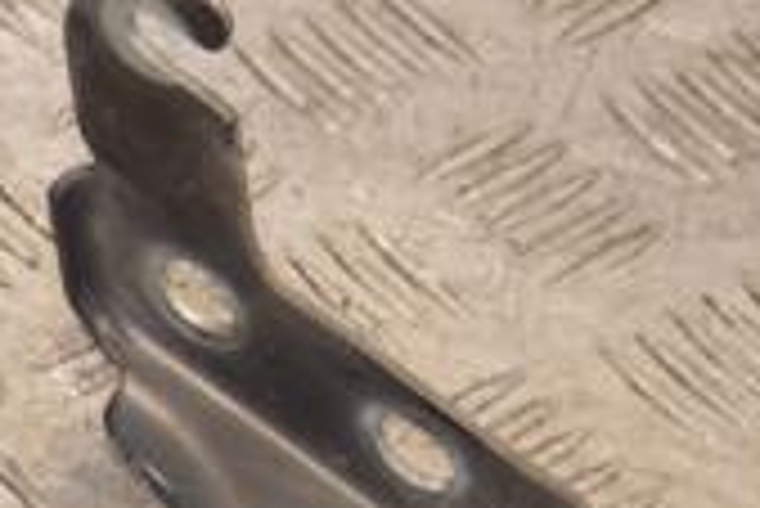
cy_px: 611
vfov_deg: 5.4
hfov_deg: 7.9
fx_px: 5388
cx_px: -499
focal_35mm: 255
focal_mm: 48
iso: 800
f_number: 7.1
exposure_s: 1/200
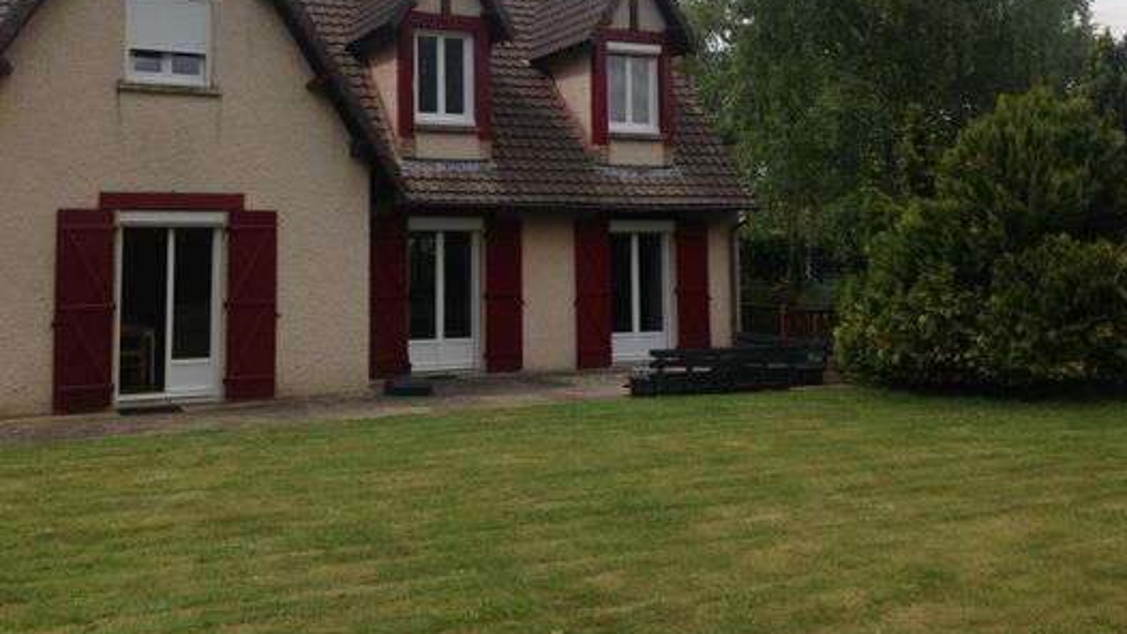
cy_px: 180
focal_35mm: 41
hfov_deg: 49.3
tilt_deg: +3.0
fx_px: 1225
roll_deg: +0.9
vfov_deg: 28.7
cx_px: 506
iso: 50
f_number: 2.4
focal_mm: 4.12
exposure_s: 1/1323
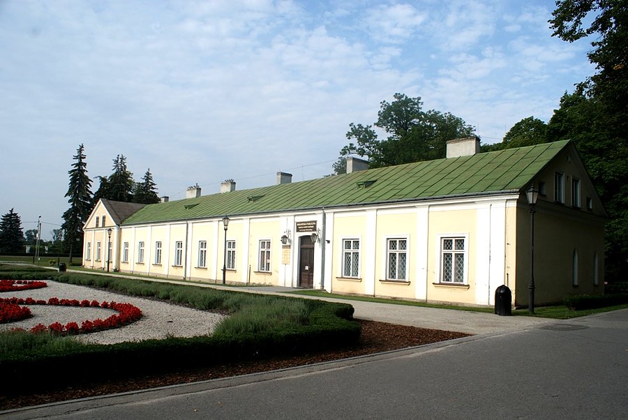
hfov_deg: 67.3
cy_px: 210
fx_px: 471
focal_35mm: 27
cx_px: 314
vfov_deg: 48.0
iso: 100
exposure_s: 1/200
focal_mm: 18
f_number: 10
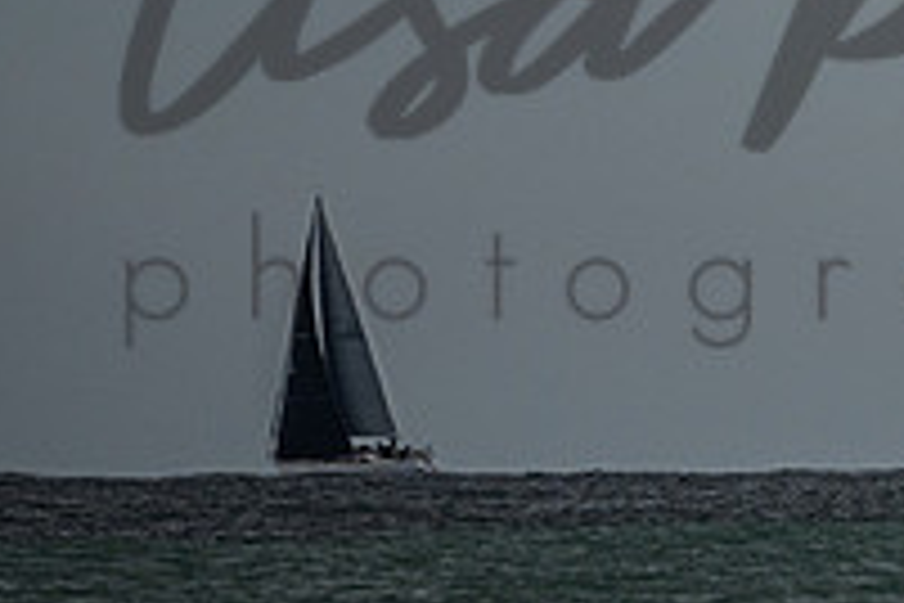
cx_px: 1453
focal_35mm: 1576
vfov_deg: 0.9
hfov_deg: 1.3
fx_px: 39572
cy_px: -249
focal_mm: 400
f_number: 5.6
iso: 400
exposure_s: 1/6400
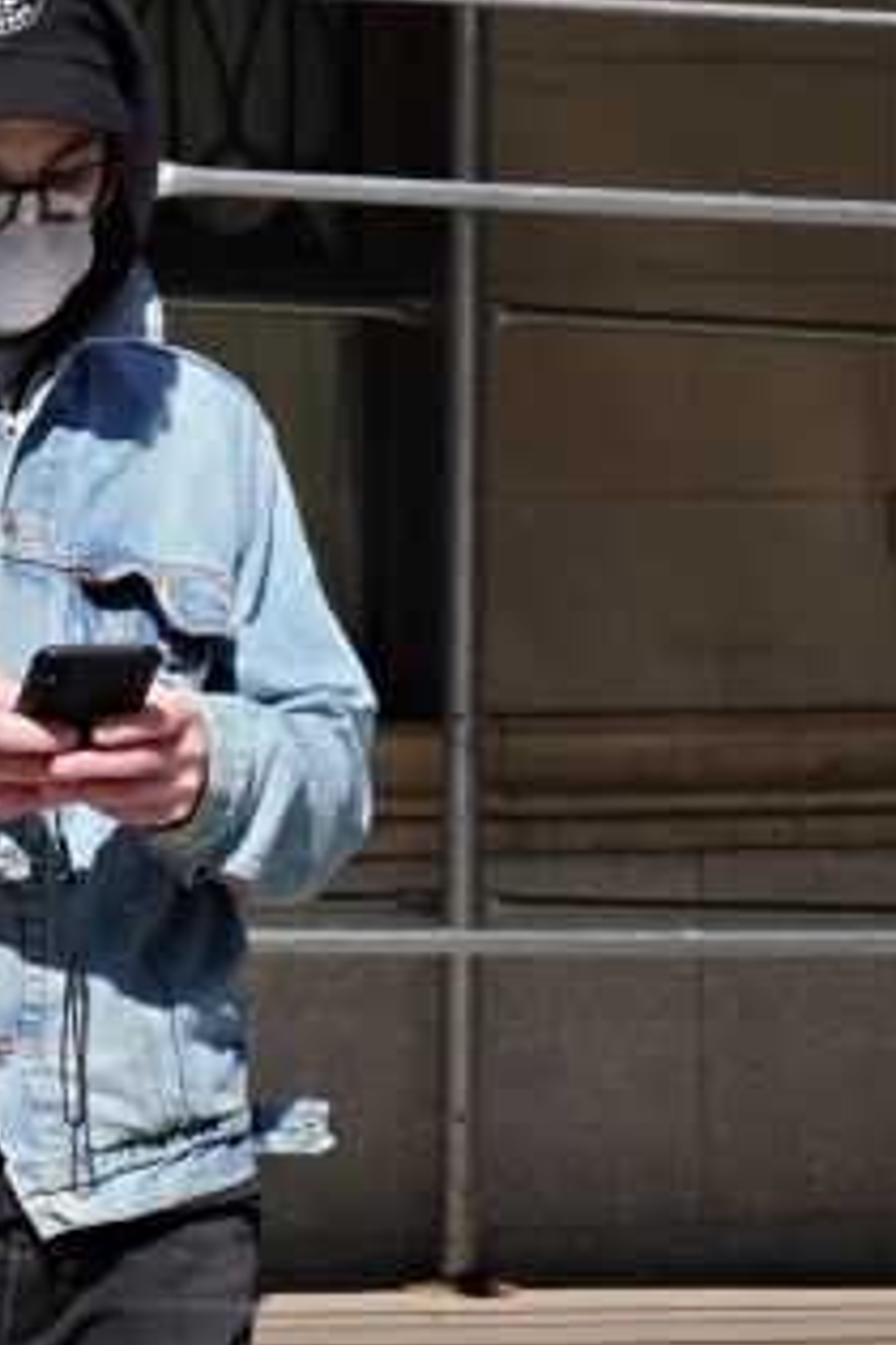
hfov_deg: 10.7
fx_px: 4741
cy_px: 1146
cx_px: -47
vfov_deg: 16.0
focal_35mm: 127
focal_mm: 39
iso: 320
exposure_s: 1/320
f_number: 16
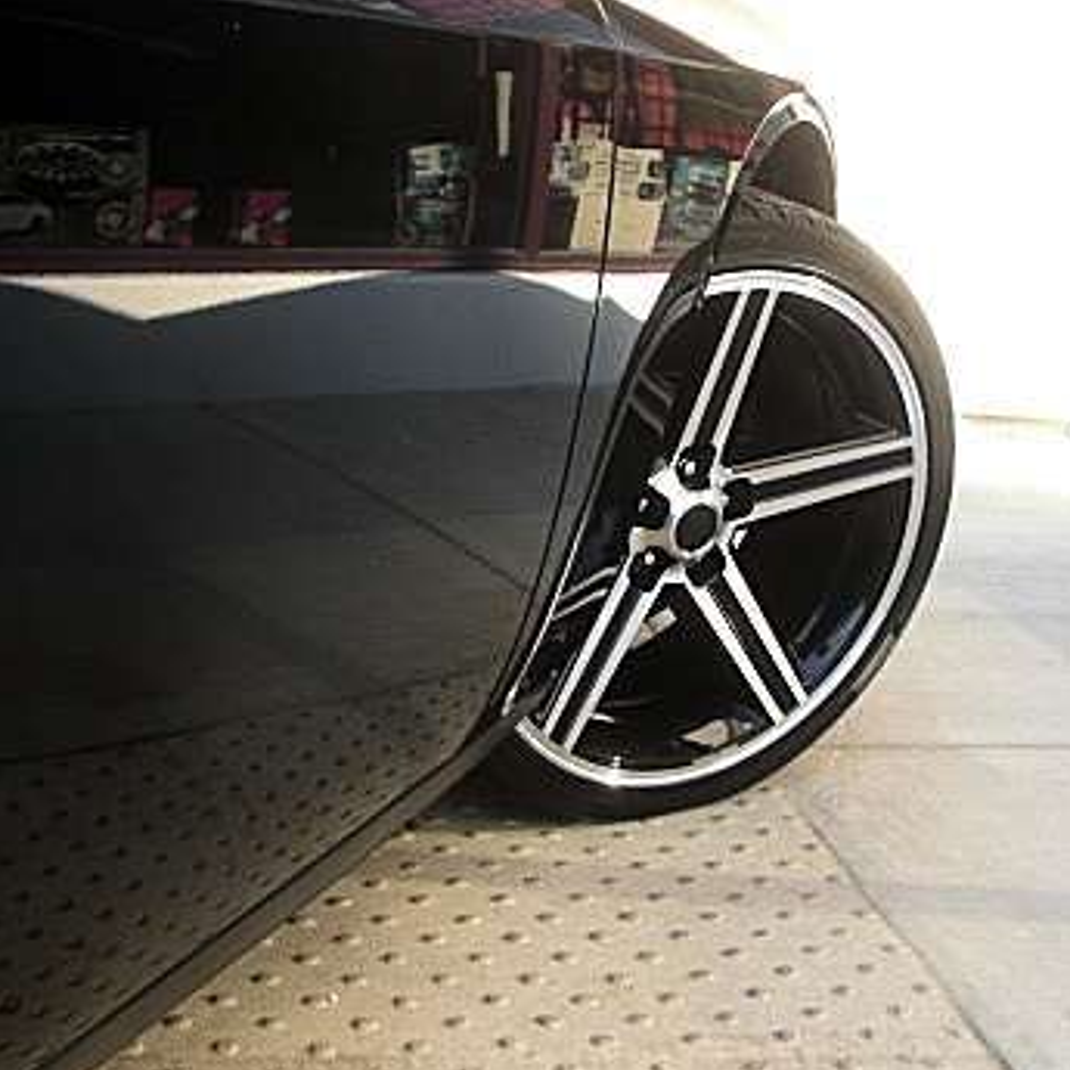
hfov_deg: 28.9
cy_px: 493
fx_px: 2063
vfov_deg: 29.1
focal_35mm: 59
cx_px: 391
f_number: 2.8
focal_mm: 6.3
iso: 50
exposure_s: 1/125
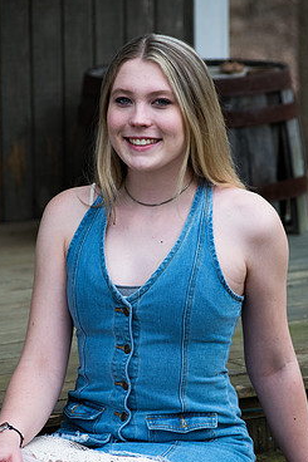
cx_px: 140
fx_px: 2402
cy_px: 257
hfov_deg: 7.3
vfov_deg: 11.0
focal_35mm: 187
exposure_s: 1/400
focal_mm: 102
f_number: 5
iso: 400
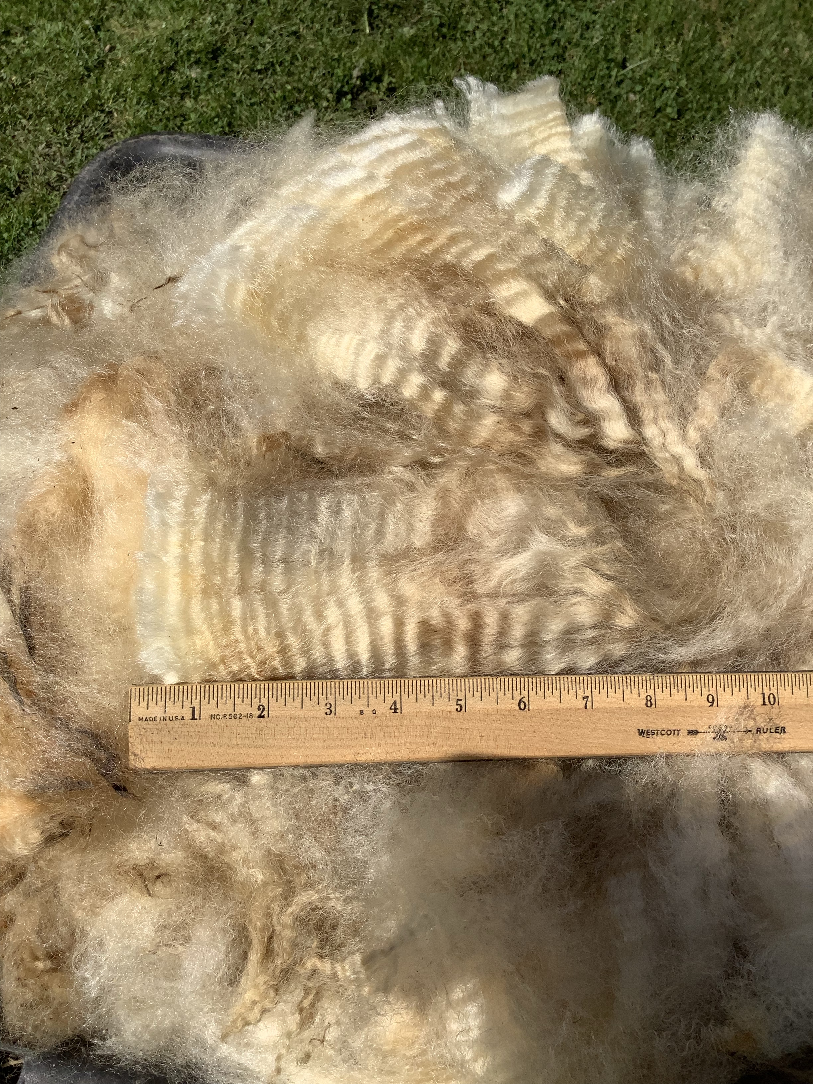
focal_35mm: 31
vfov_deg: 58.4
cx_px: 406
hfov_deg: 45.4
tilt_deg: -60.7
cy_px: 542
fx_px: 971
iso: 25
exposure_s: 1/2632
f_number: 2.4
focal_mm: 3.3
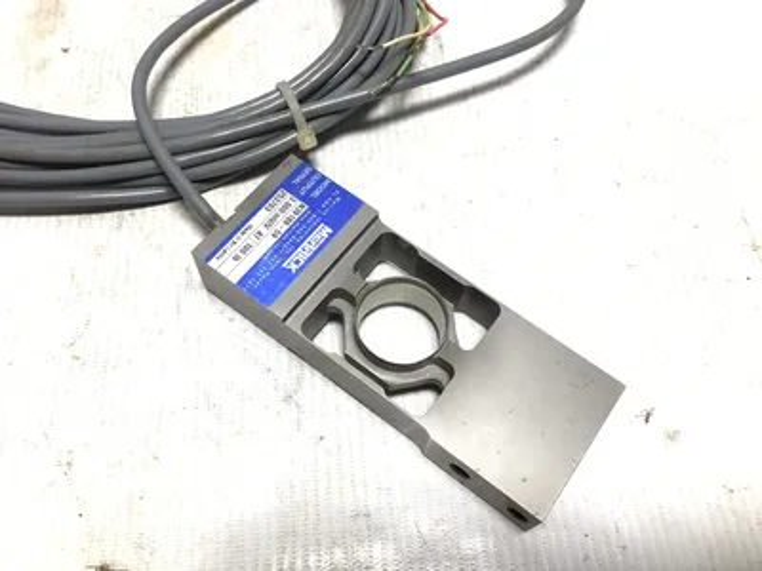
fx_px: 682
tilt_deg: -63.9
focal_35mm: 31
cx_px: 381
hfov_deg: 58.4
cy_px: 286
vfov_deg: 45.4
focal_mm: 3.3
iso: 32
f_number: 2.4
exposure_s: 1/120
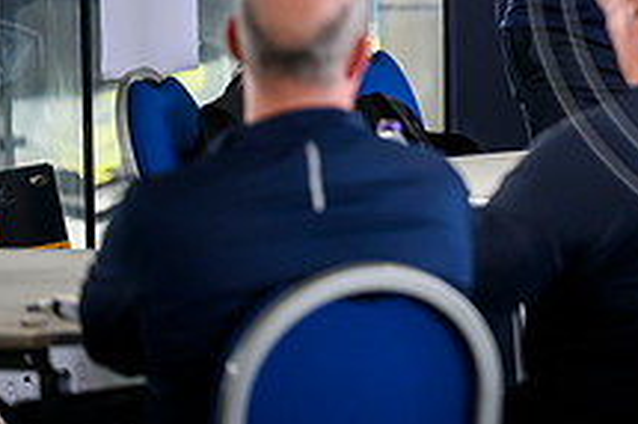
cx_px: 831
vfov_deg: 3.8
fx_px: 6463
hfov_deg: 5.6
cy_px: -46
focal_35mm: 365
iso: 2500
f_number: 2.8
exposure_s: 1/500
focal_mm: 135
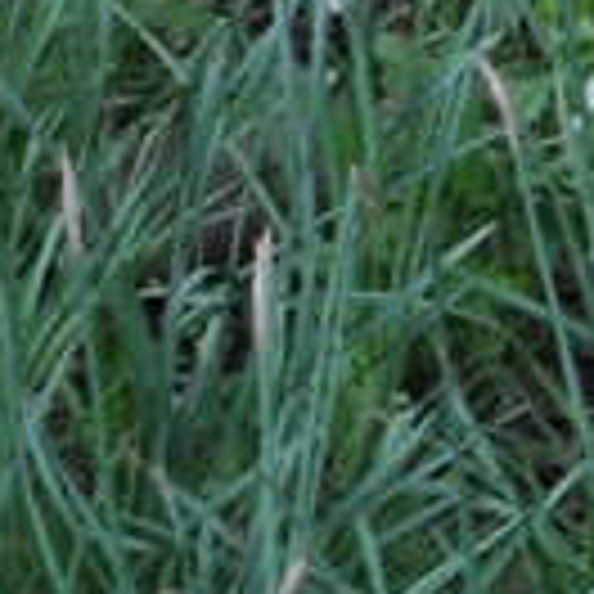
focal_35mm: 493
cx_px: 1539
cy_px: -976
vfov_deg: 3.5
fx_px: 9571
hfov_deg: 3.5
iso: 250
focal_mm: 40
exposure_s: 1/125
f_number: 5.6
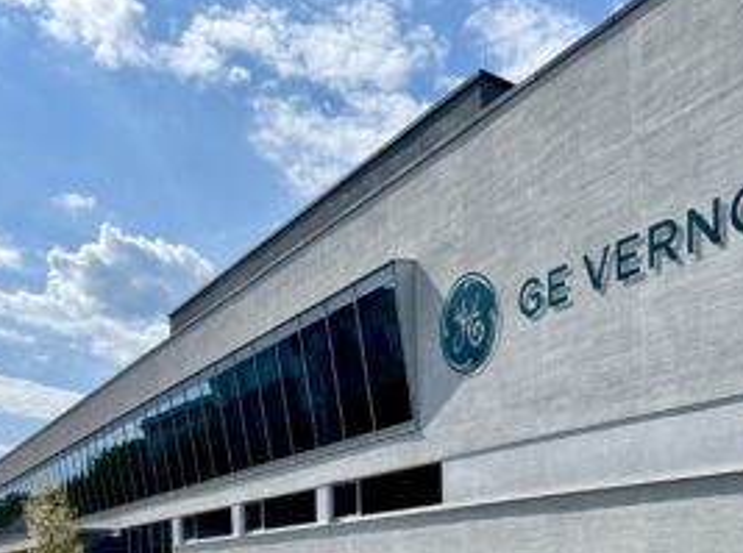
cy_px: 272
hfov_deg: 51.1
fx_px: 771
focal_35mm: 36
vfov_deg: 39.5
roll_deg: +1.6
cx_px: 451
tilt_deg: +17.0
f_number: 1.5
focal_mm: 5.7
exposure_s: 1/11364
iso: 50
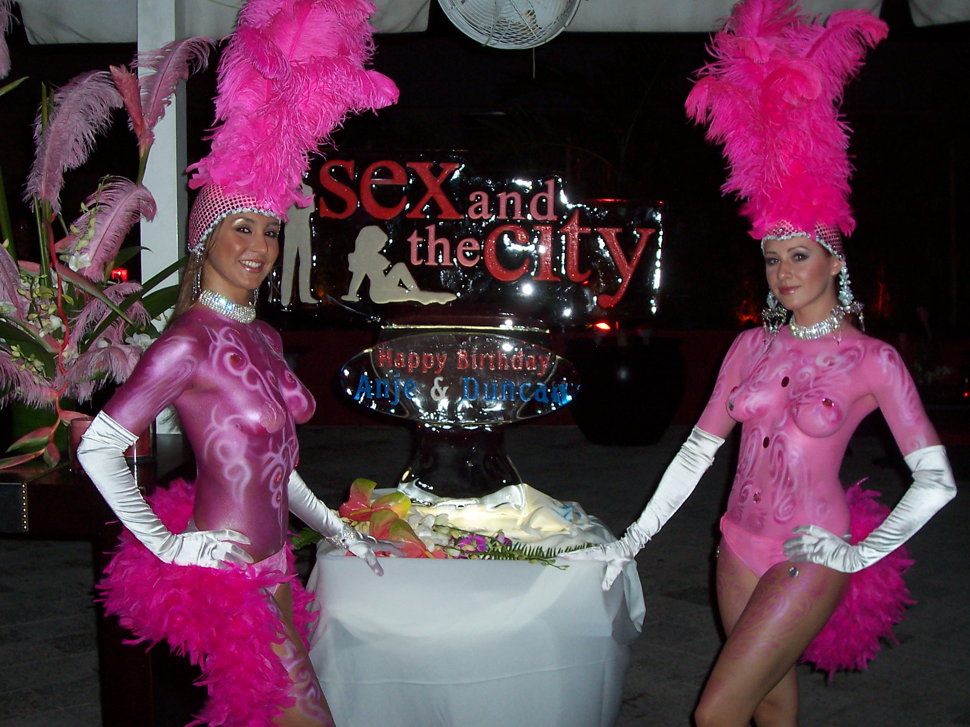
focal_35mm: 46
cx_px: 485
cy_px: 364
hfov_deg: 41.2
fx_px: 1289
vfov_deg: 31.5
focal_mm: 7
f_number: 3
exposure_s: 1/60
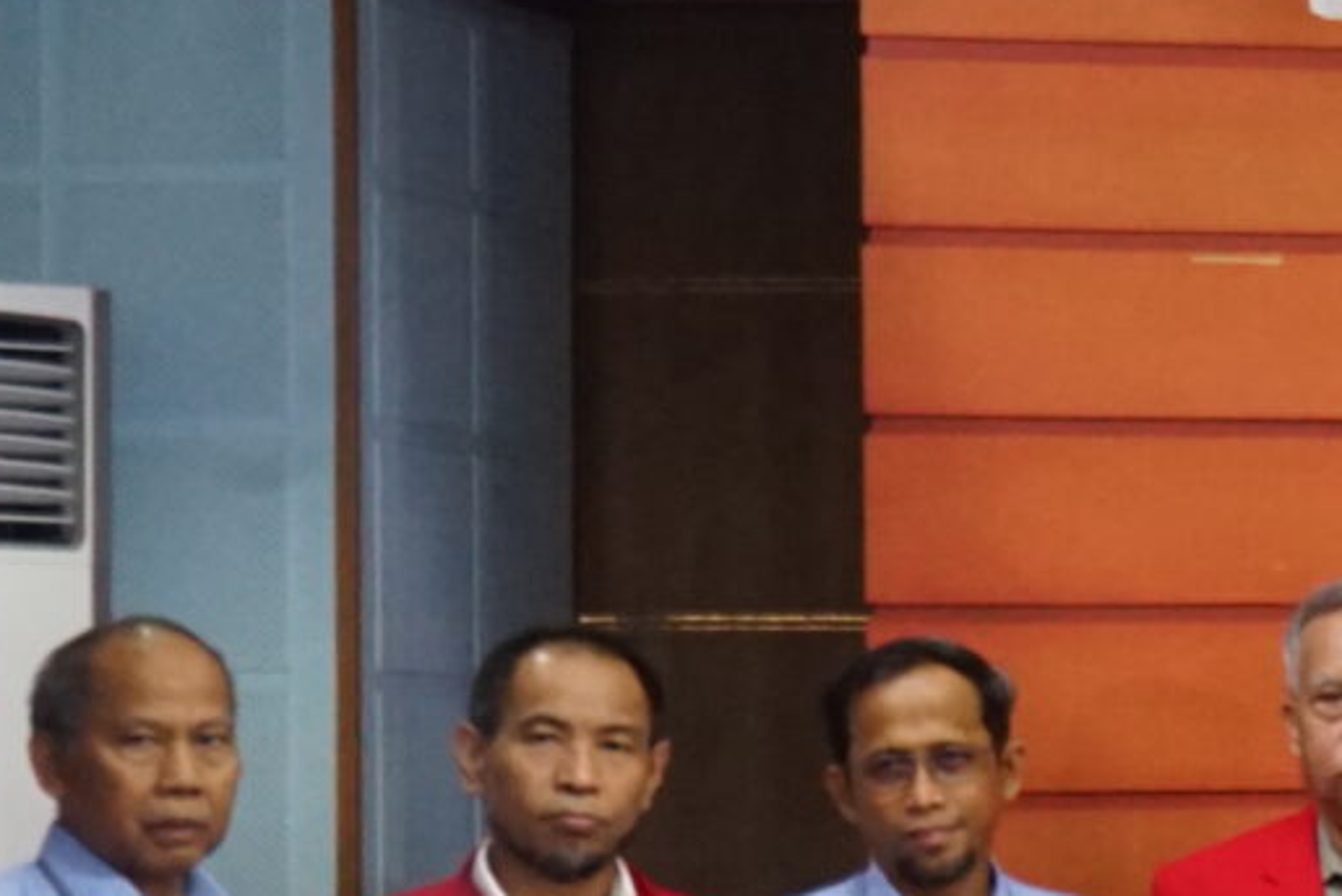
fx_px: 5930
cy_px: 751
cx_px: 2843
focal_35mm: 159
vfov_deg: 8.6
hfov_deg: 11.4
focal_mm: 32
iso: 2500
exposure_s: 1/6
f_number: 13
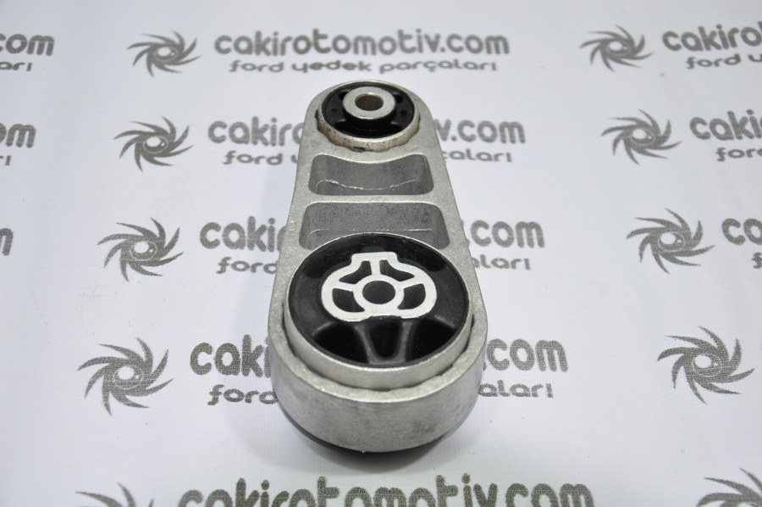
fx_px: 1205
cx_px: 381
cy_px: 254
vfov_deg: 23.7
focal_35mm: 57
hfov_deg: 35.1
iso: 200
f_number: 5
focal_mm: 38
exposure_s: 1/40
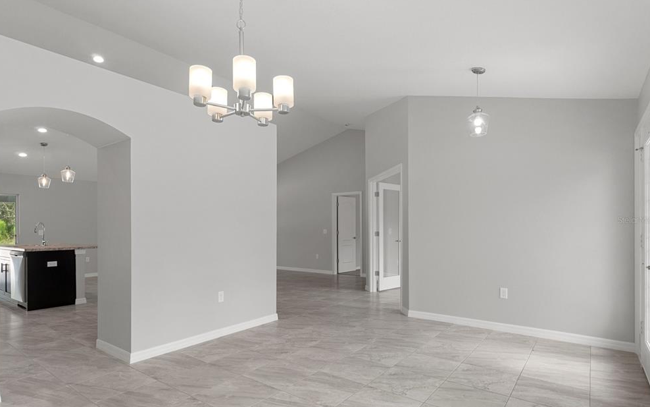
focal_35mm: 19
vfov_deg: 62.2
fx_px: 337
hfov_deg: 88.0
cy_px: 220
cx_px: 318
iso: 640
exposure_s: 1/6
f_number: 8
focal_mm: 12
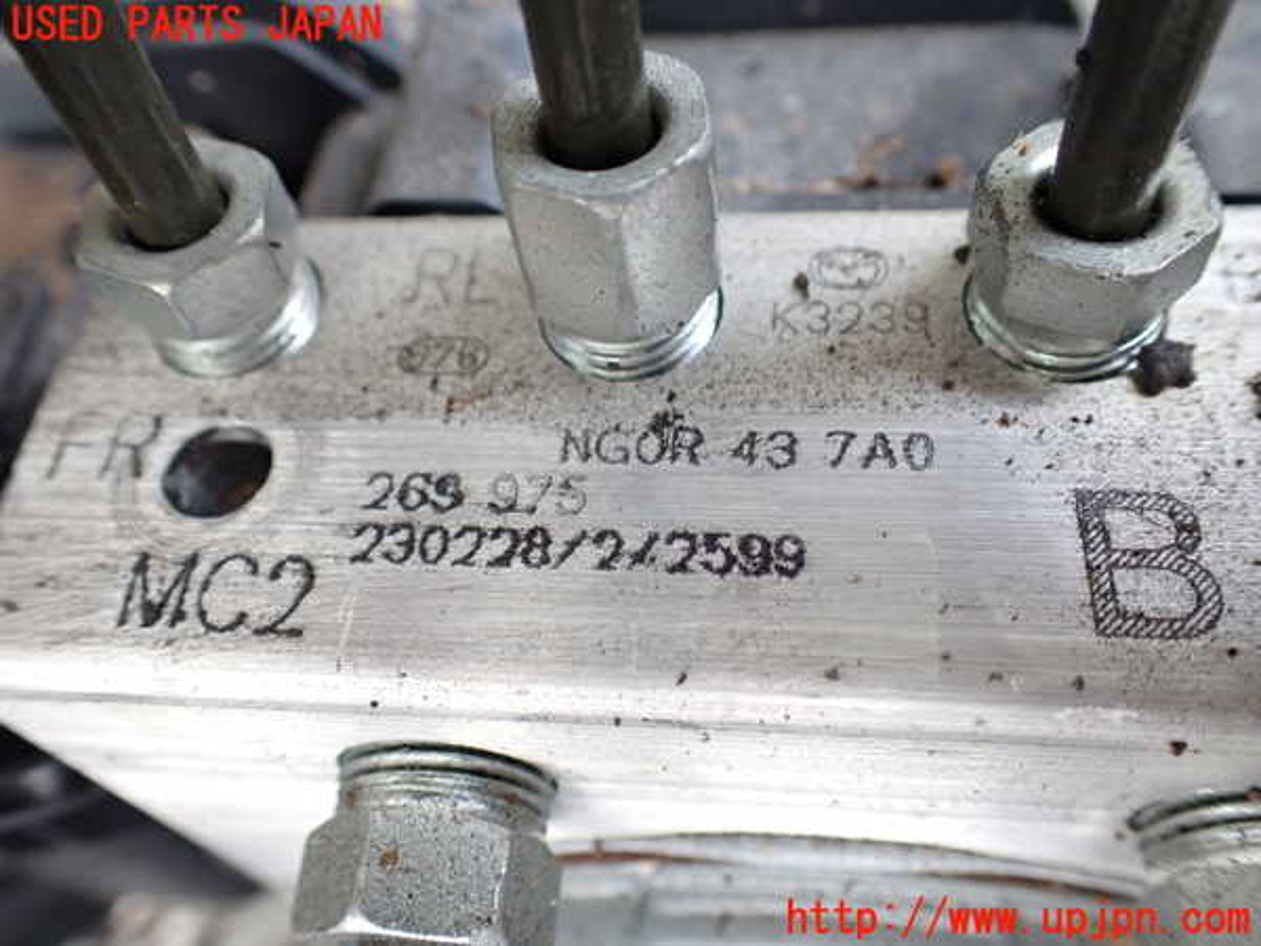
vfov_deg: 46.8
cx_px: 630
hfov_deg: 60.0
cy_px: 473
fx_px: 1093
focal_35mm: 30
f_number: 2.3
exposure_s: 1/125
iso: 250
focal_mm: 5.4
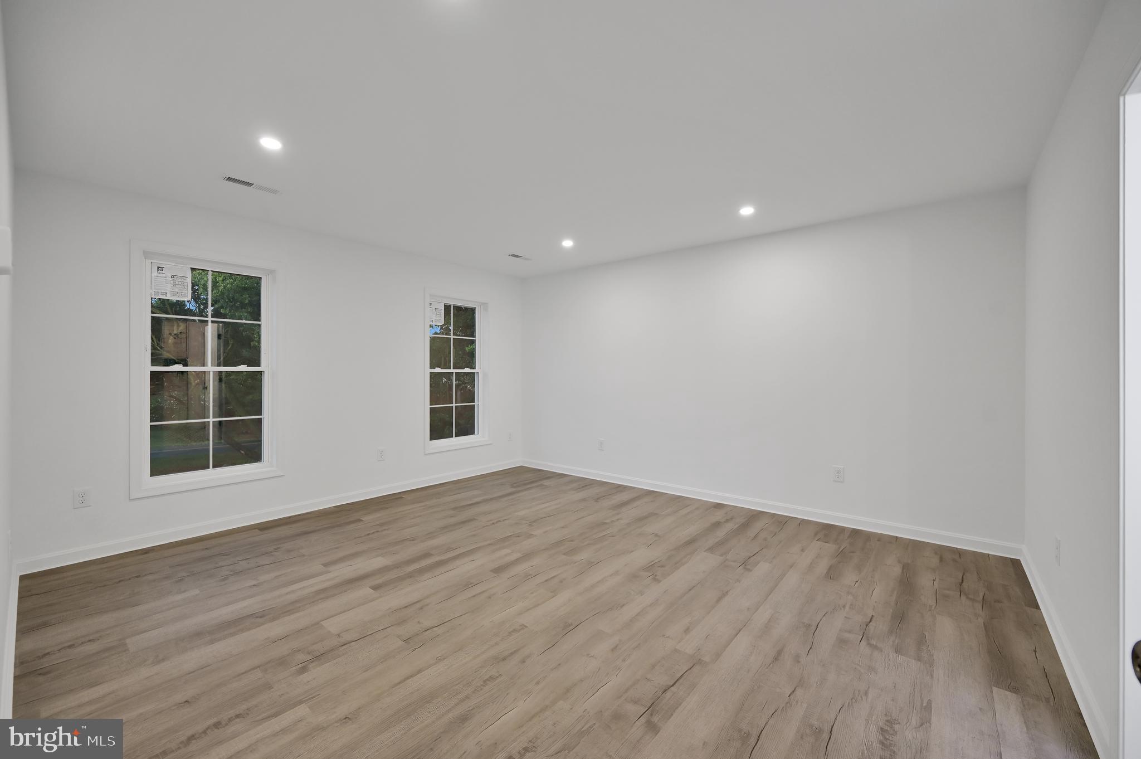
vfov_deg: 81.1
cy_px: 380
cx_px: 570
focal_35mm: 14
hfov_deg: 104.3
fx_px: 443
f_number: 5
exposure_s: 1/30
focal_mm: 14
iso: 200
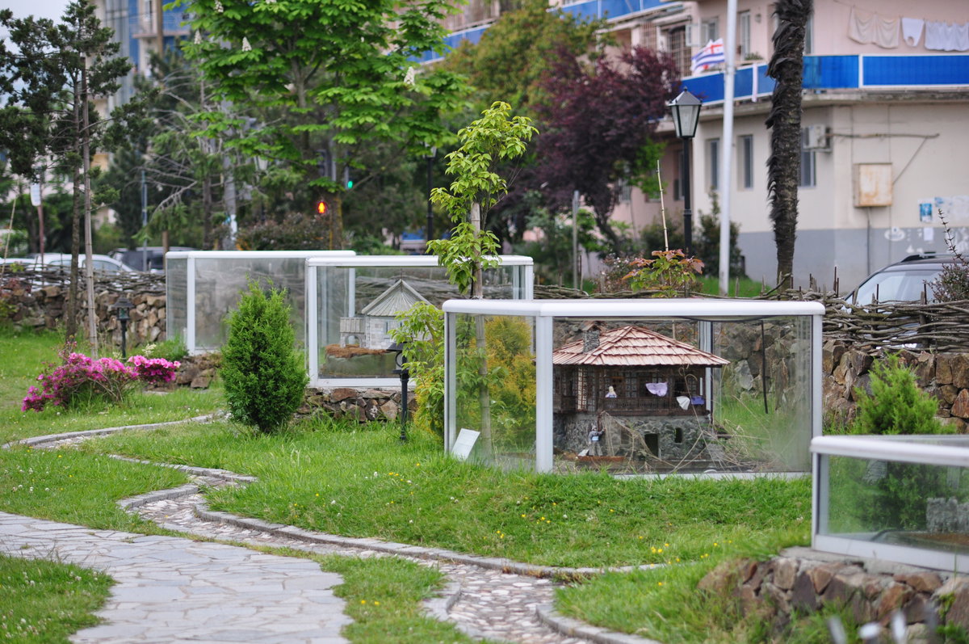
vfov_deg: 9.3
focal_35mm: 147
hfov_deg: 14.0
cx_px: 484
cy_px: 322
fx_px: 3952
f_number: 2.8
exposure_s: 1/125
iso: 500
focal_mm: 98
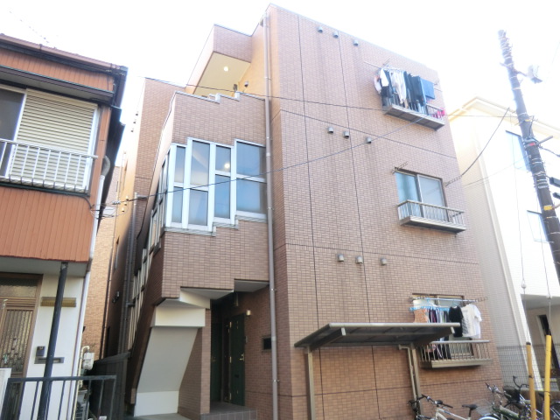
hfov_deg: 71.6
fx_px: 388
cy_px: 210
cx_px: 280
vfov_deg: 56.8
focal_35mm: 24
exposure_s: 1/60
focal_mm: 4.3
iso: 80
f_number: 3.2
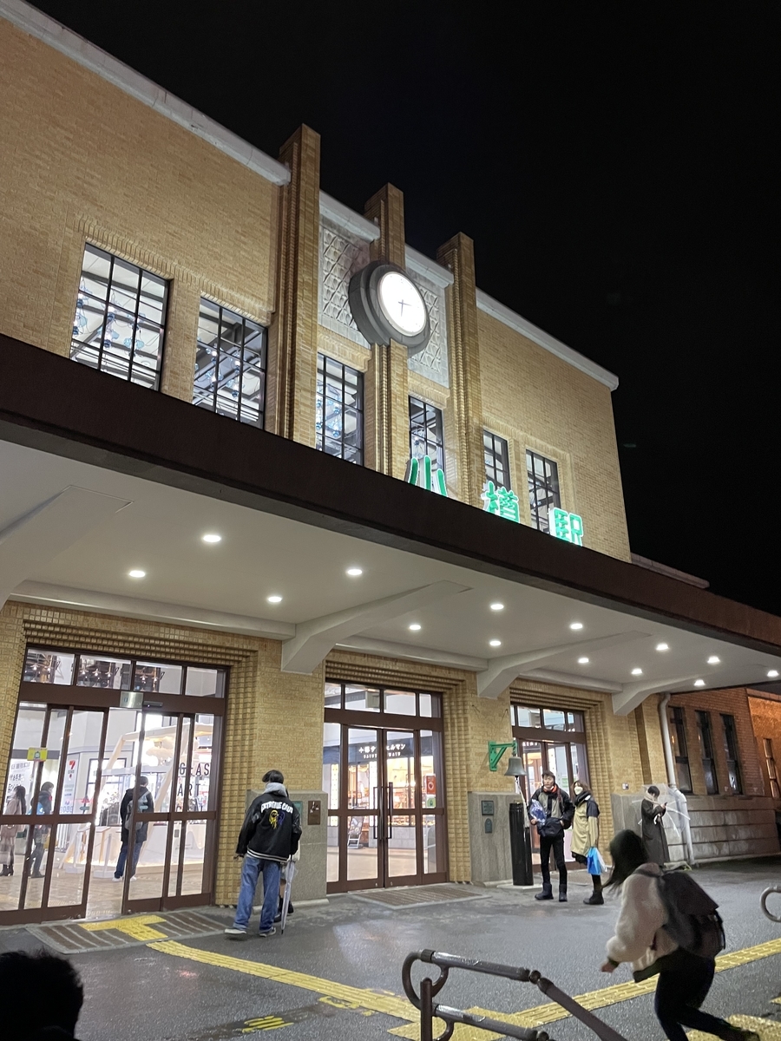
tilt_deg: +18.4
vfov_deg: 67.3
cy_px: 520
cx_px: 390
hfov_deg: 53.1
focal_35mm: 26
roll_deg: -0.1
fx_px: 782
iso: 400
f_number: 1.6
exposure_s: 1/33
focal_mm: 4.2
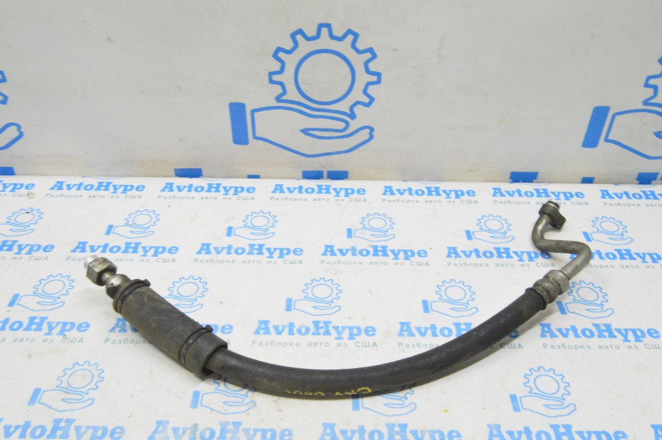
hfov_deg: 57.3
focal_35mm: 33
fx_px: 606
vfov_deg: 39.9
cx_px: 331
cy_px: 220
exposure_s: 1/15
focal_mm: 22
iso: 6400
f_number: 20
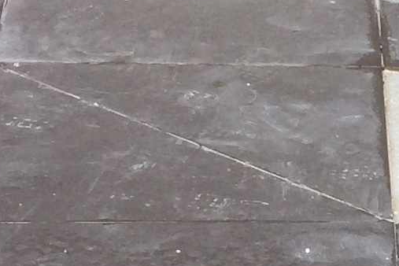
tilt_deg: -30.0
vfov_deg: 6.9
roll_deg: -4.6
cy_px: 447
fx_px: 2150
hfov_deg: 10.0
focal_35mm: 194
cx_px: 730
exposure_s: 1/3731
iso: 32
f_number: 2.2
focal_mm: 4.15
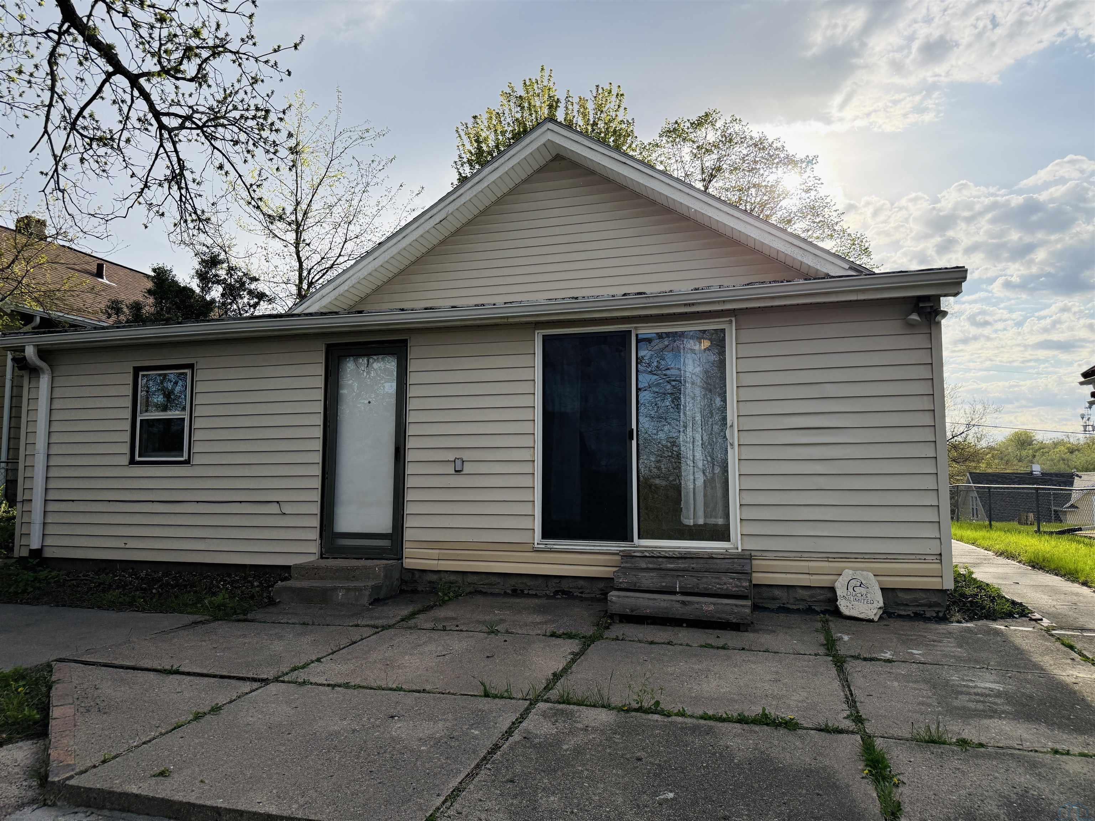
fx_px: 759
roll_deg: -0.9
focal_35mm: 24
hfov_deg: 71.6
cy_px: 410
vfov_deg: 56.8
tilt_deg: +5.9
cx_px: 548
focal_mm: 6.76
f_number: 1.78
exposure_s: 1/8130
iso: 125
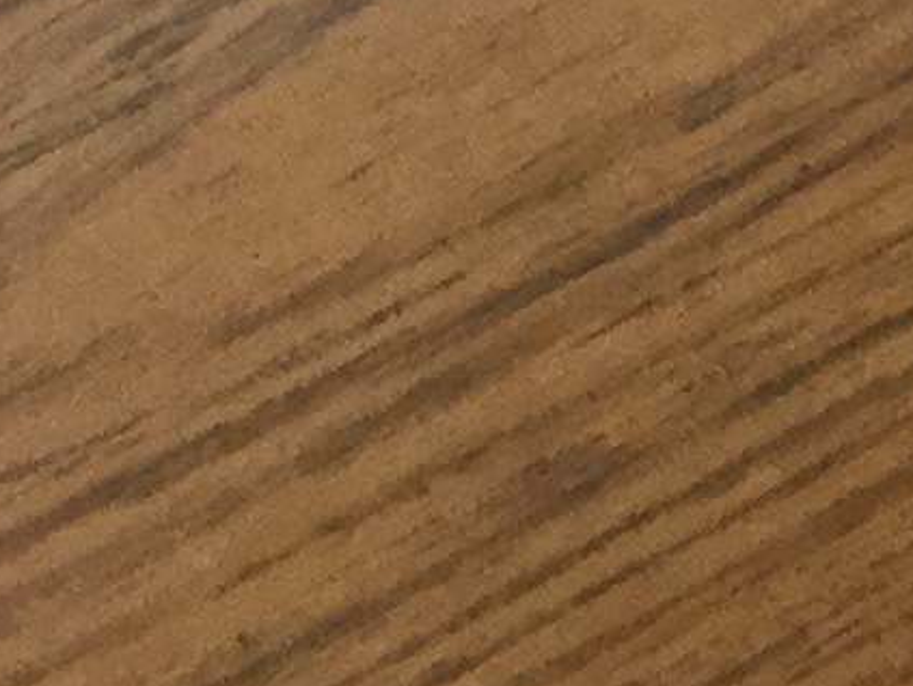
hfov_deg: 8.3
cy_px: -1314
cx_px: 553
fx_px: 6309
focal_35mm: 239
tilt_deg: -46.5
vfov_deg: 5.8
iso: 32
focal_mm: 3.3
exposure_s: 1/30
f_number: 2.4
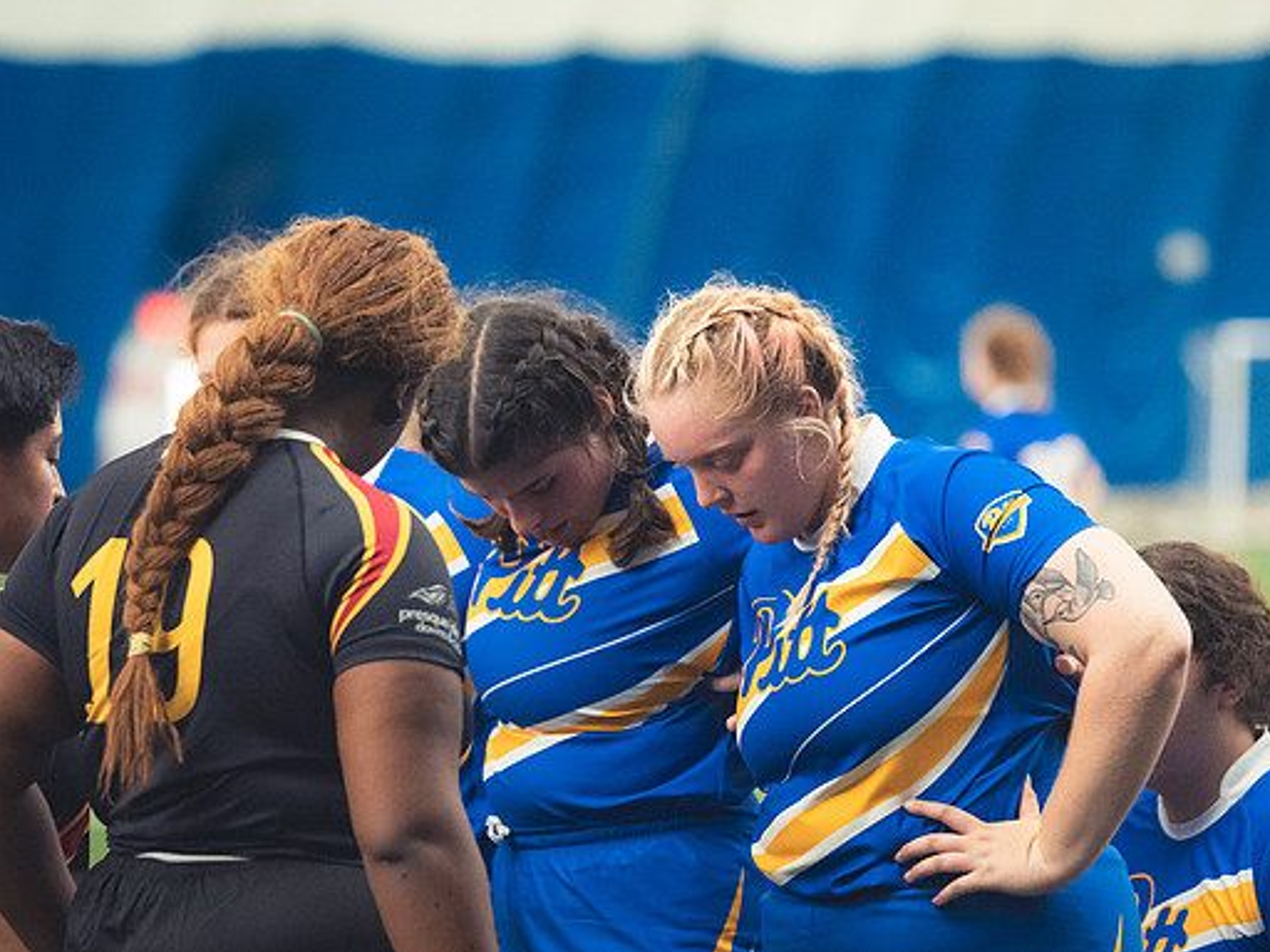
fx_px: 8989
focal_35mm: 245
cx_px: 677
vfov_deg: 6.1
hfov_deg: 8.1
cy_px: 476
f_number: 2.8
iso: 6400
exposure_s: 1/320
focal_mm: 150
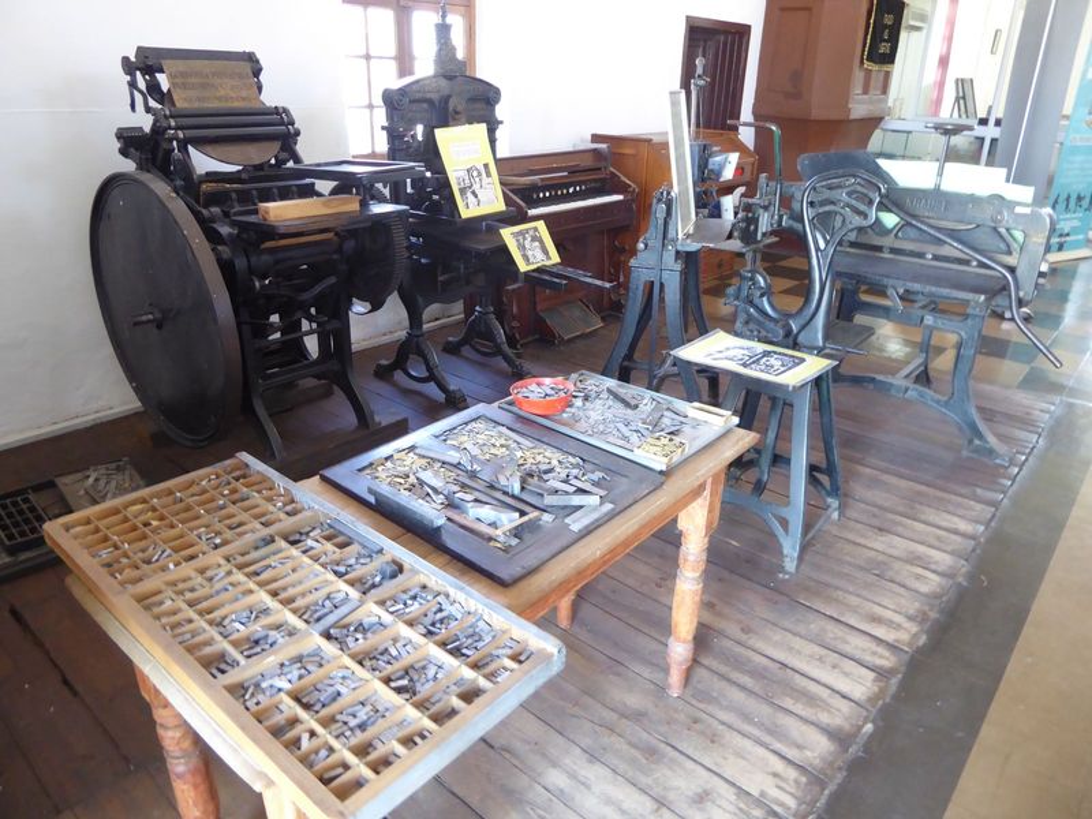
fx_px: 789
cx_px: 546
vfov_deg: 54.9
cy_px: 410
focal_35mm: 25
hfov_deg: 69.4
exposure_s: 1/8
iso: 400
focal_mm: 4.3
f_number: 3.3
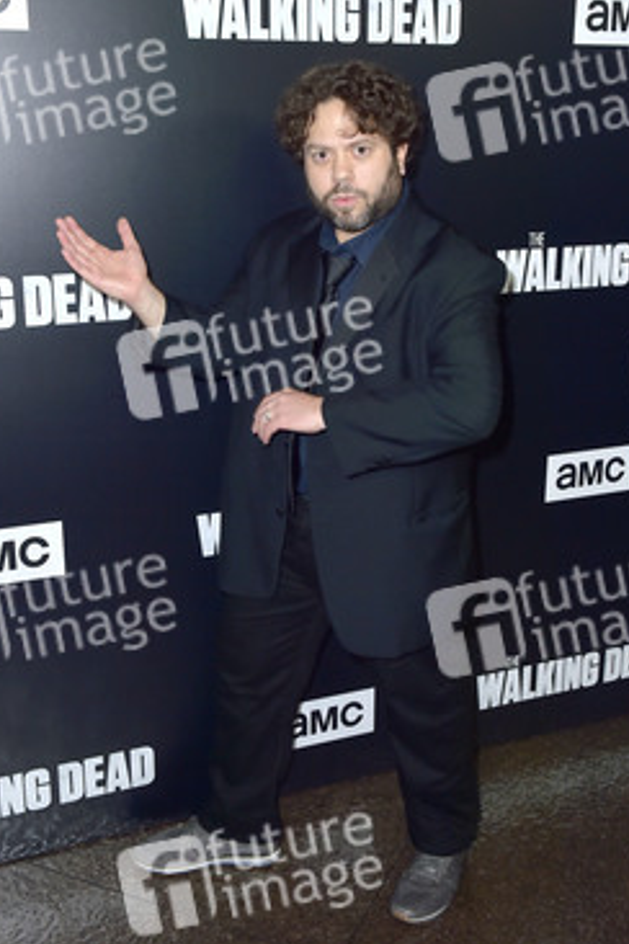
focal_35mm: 35
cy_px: 487
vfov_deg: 54.4
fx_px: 917
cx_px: 326
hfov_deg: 37.8
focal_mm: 32
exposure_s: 1/250
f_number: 5.6
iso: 500
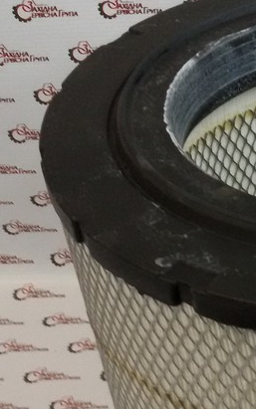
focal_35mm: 80
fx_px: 893
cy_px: 329
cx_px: 370
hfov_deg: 15.2
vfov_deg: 25.4
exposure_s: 1/25
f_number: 2.4
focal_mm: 2.93
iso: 160
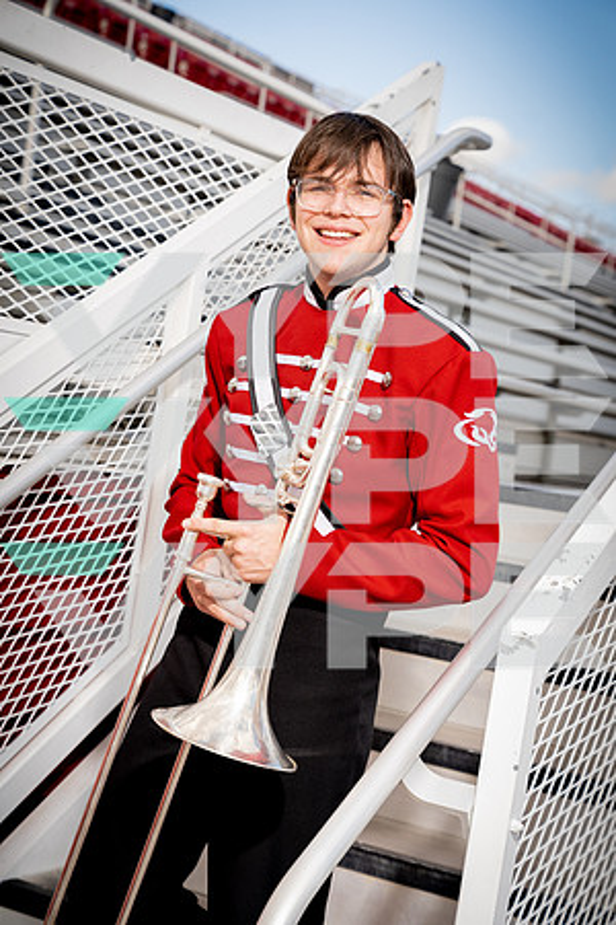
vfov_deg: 31.4
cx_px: 308
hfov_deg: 21.2
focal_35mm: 64
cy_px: 462
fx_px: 1643
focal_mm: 64
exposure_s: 1/250
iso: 100
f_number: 5
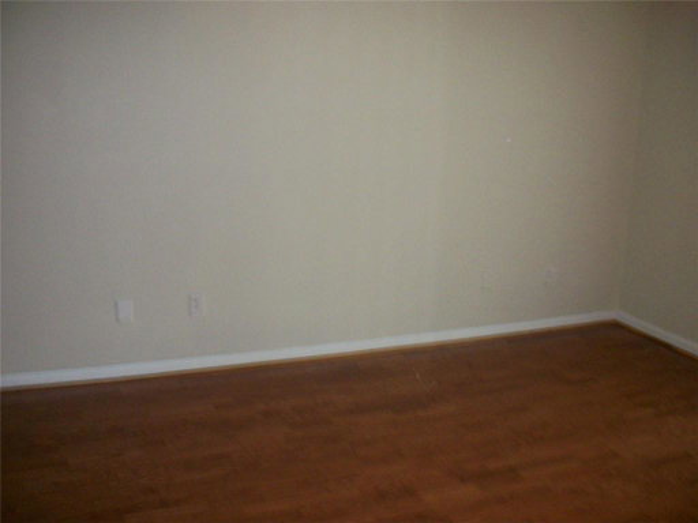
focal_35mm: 35
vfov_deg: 40.7
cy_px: 262
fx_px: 706
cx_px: 349
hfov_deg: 52.6
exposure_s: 1/30
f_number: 3.1
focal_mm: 6.3
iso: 160
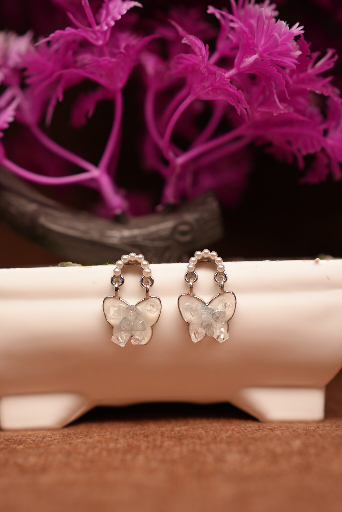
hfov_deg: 26.0
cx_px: 171
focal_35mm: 52
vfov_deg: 38.2
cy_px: 256
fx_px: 741
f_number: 2.8
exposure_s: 1/160
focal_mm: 35
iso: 100
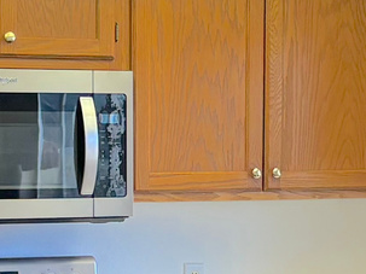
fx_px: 1860
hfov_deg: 11.2
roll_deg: -0.6
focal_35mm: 176
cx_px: 250
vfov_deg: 8.4
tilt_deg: -6.1
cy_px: 309
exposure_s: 1/120
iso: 125
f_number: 1.6
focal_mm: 5.96
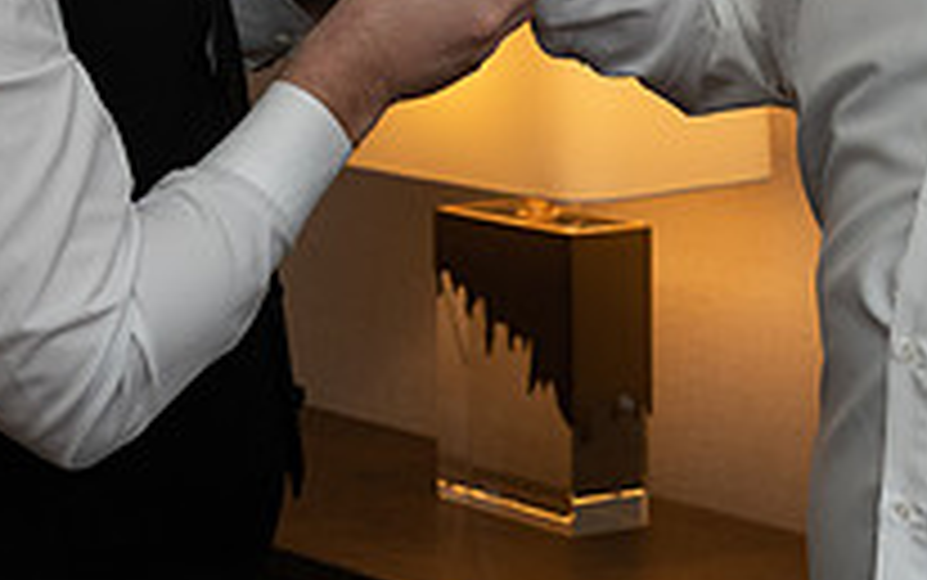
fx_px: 3766
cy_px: -25
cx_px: 662
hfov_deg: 14.0
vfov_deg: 8.8
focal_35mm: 149
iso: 800
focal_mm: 52
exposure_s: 1/200
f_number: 4
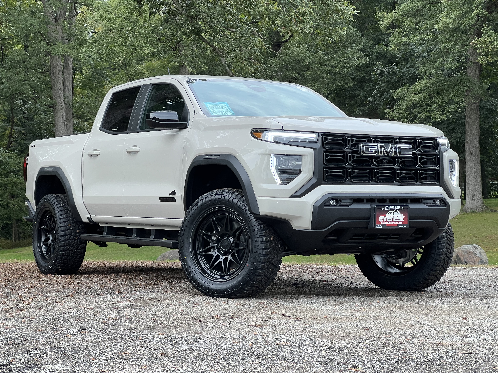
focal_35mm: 77
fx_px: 1108
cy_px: 186
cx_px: 249
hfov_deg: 25.3
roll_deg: -0.1
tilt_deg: +0.7
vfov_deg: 19.1
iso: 80
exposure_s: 1/99
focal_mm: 9
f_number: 2.8
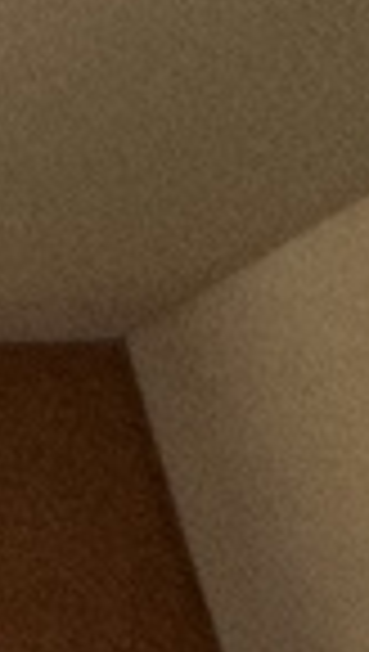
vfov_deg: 11.4
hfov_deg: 4.3
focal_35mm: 126
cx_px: -2272
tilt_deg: -8.6
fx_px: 2183
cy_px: 1866
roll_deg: -1.0
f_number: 2.2
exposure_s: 1/99
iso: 100
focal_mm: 2.22
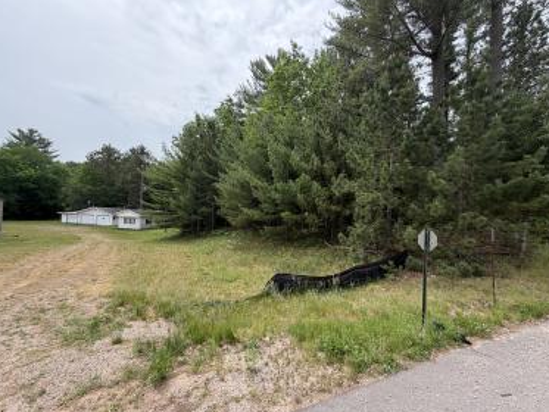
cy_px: 216
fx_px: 238
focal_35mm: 15
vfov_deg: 81.7
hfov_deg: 98.1
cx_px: 286
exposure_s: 1/770
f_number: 2.2
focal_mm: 2.22
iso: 32
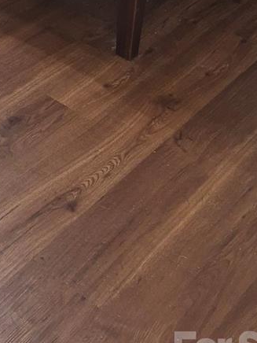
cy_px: -186
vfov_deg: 20.3
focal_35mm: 81
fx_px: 802
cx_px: -138
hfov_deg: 16.5
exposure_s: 1/30
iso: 100
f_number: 1.8
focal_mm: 5.4
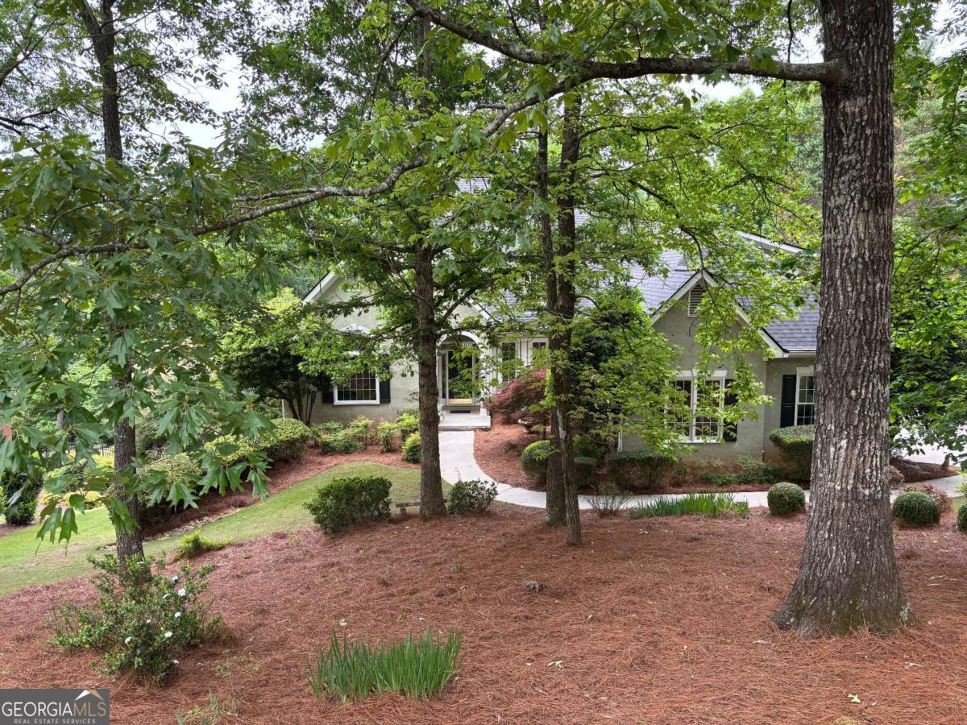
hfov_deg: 67.3
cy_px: 362
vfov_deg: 53.1
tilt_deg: -8.2
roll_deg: +0.4
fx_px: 726
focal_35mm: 26
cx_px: 484
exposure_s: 1/198
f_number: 1.6
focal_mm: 5.96
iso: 50
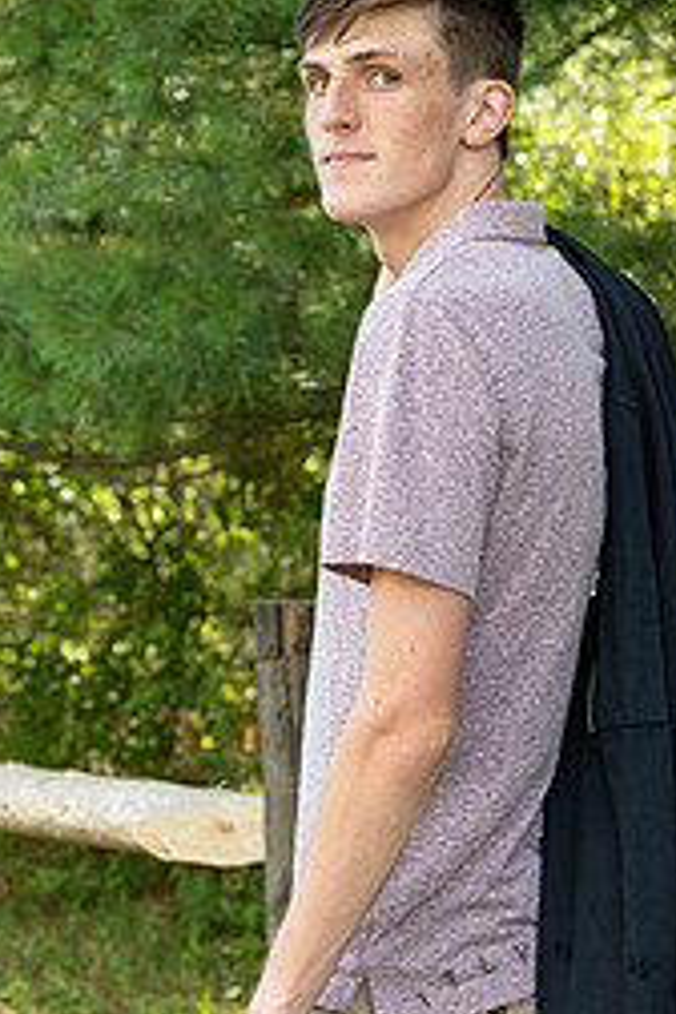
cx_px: 314
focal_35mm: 134
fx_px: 3774
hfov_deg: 10.2
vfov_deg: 15.3
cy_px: 511
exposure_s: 1/200
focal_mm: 75
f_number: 6.3
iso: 500
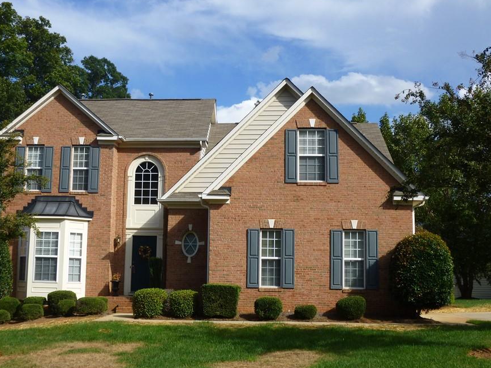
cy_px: 174
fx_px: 652
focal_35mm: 46
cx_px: 204
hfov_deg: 41.1
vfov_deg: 31.5
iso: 100
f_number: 3.7
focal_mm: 6.9
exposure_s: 1/800
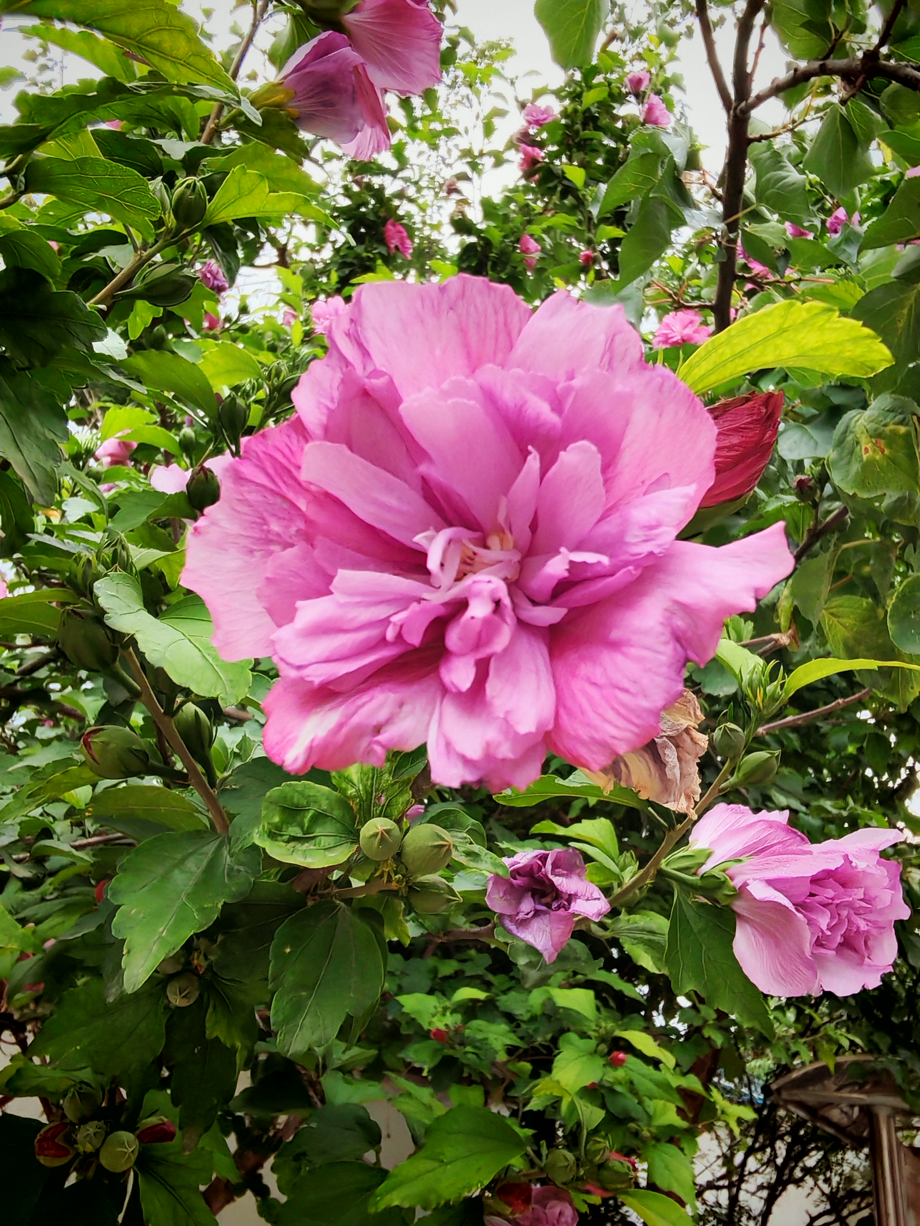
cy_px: 613
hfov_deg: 51.4
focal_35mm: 27
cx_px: 460
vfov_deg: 65.3
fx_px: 957
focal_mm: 1.96
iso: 64
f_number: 2.2
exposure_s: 1/100
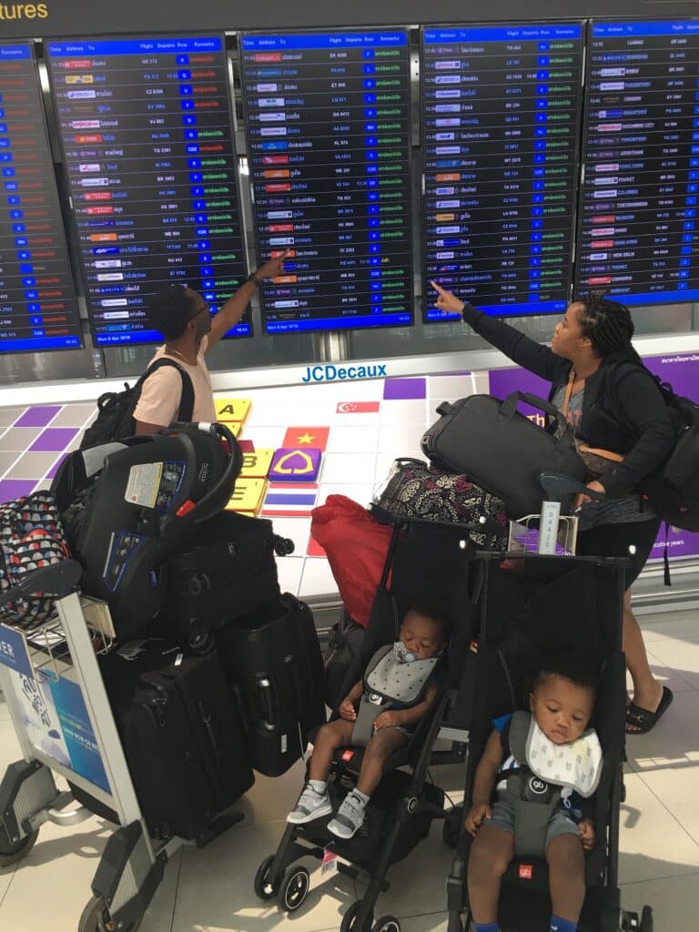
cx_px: 350
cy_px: 466
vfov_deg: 61.7
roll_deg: +3.6
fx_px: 781
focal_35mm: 29
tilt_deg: -7.9
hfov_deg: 48.2
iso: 32
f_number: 2.2
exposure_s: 1/33
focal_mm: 4.15
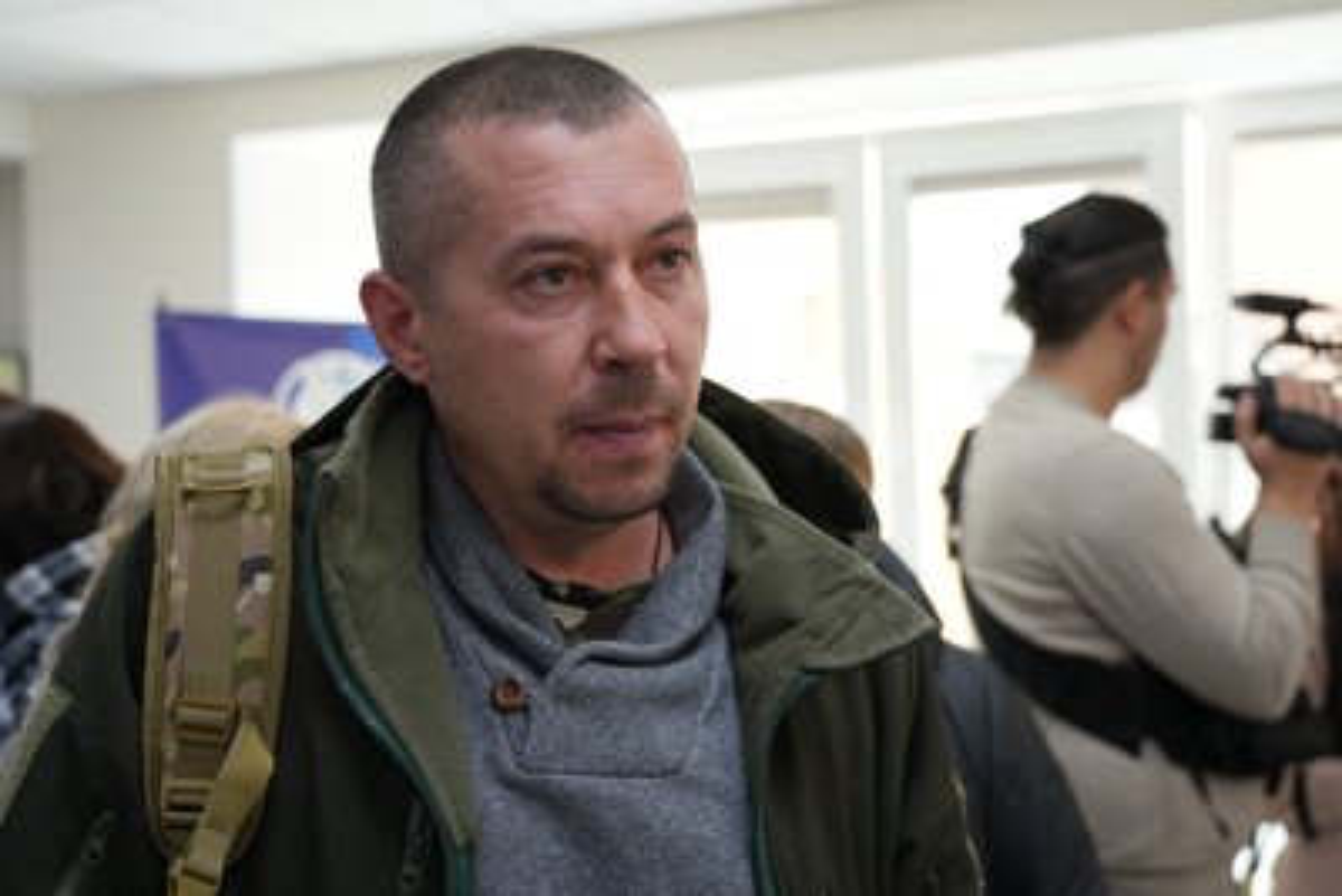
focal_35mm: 45
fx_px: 1678
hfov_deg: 43.6
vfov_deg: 29.9
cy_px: 448
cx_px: 671
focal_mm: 45
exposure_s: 1/80
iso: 800
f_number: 4
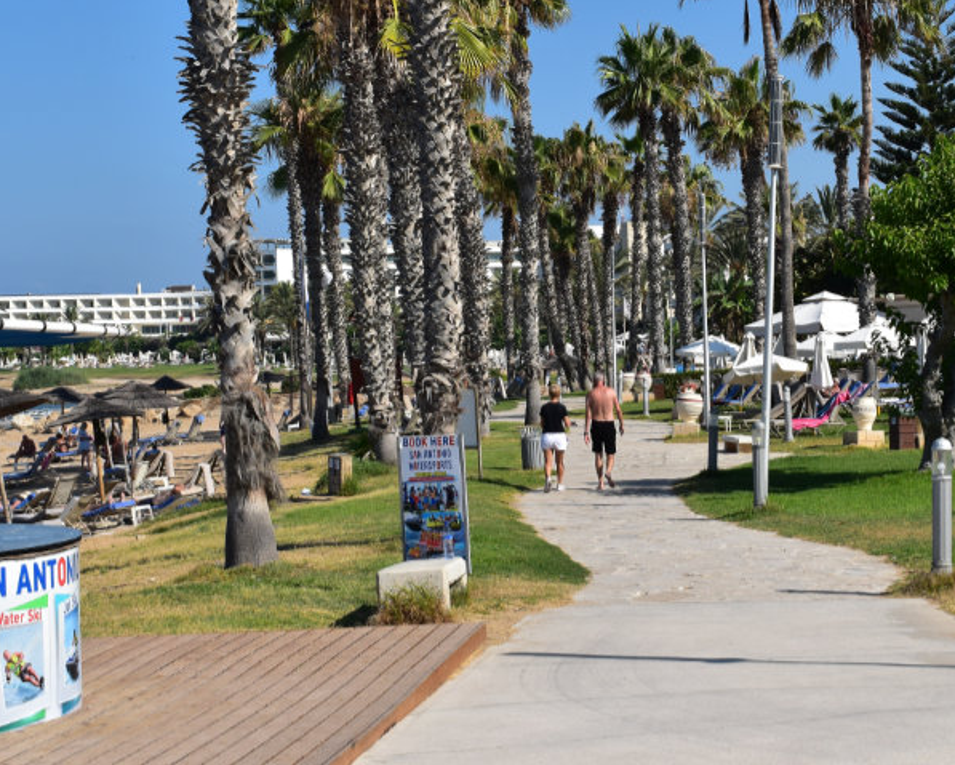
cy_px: 274
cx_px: 560
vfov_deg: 20.4
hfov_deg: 25.4
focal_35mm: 75
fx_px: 2115
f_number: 11
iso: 250
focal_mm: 31
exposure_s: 1/500
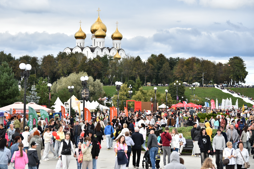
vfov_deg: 12.5
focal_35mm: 110
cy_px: 84
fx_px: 776
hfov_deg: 18.6
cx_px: 127
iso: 400
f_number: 4
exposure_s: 1/2500
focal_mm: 110
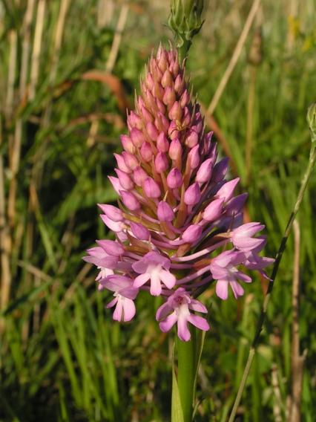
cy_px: 211
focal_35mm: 67
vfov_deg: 29.0
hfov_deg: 21.9
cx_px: 158
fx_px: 815
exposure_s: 1/400
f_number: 5.6
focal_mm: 11.1
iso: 50
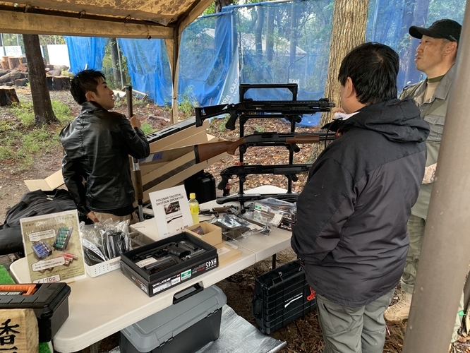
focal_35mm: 26
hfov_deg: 67.3
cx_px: 235
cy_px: 176
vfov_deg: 53.1
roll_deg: +0.2
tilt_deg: -17.0
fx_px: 353
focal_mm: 4.25
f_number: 1.8
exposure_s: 1/60
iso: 200
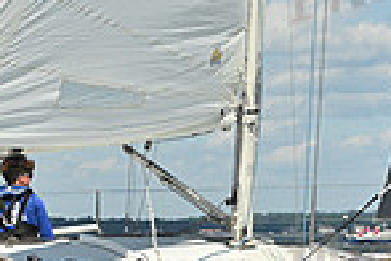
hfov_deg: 7.5
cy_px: 129
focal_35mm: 276
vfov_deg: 5.0
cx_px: 152
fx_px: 2997
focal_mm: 70
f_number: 9
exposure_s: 1/1250
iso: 250
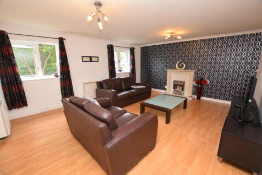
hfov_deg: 100.4
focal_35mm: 15
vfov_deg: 77.3
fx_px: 109
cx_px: 131
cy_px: 88
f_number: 5
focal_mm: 10
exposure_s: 1/100
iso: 800
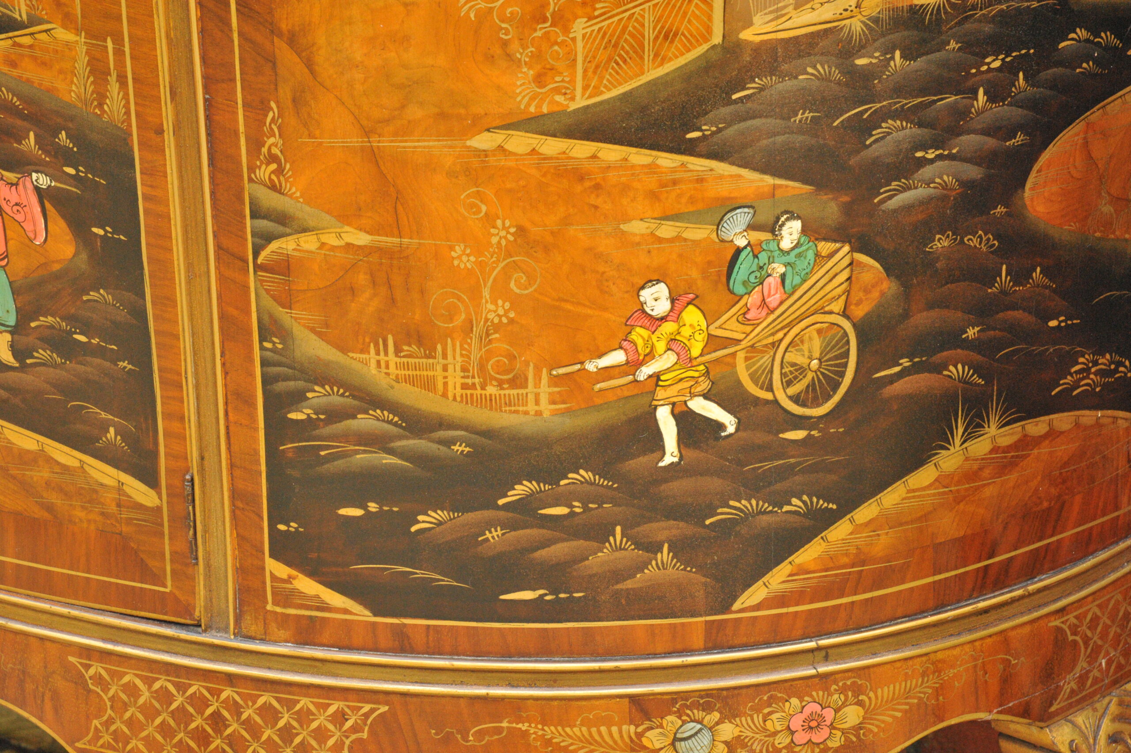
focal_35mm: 120
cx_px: 566
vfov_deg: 11.4
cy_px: 376
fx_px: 3767
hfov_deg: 17.1
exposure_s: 1/80
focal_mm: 120
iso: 6400
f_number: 14
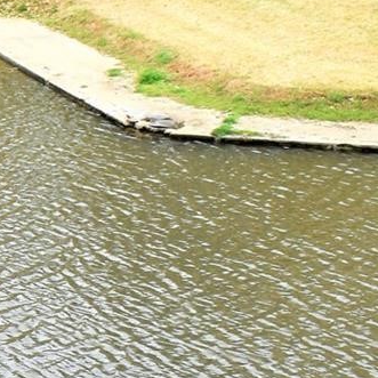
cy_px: 231
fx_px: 1754
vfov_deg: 12.3
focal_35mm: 142
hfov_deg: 10.6
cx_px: -515
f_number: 8
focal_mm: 18
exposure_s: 1/250
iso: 220
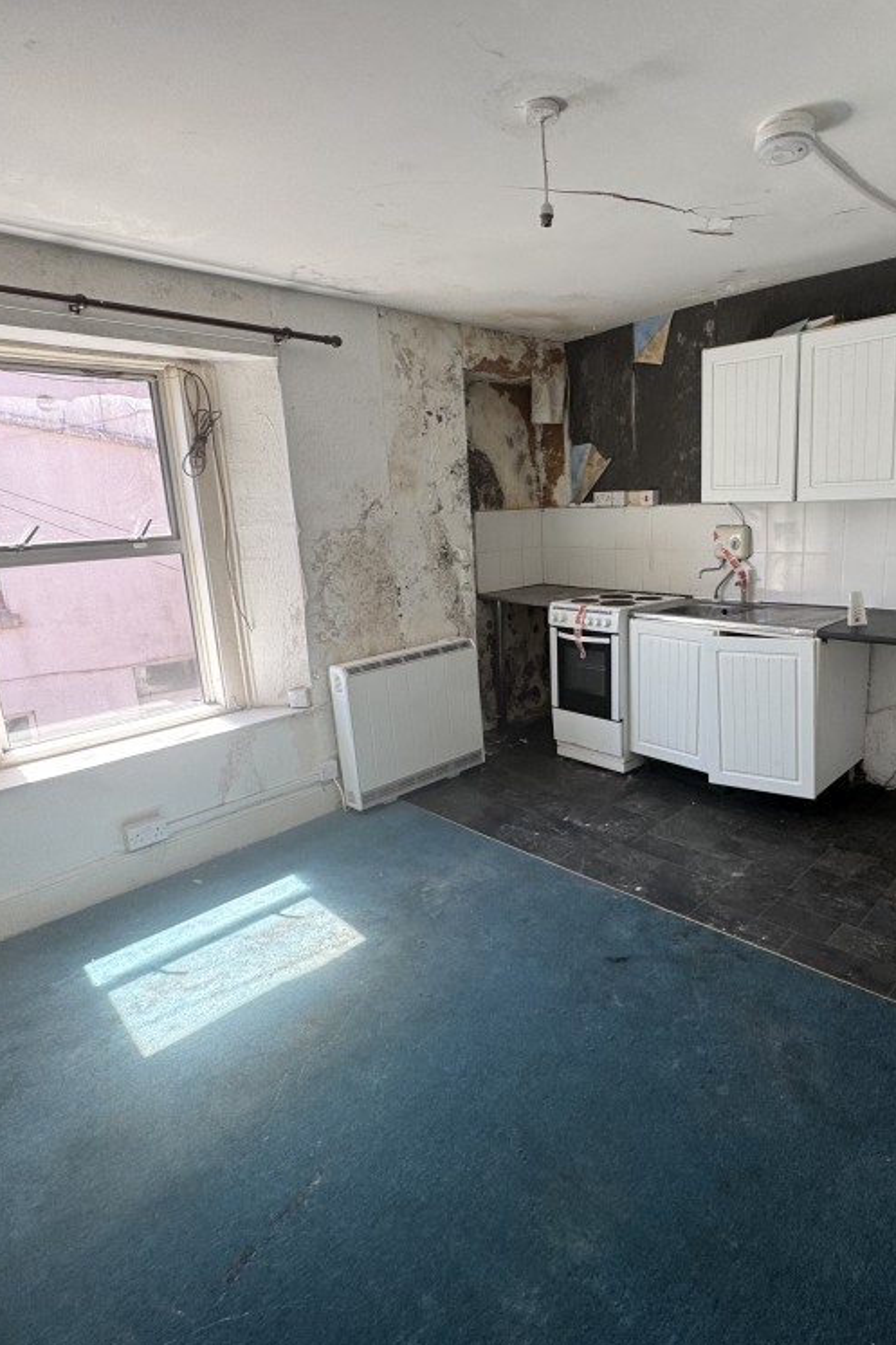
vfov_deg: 84.0
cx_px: 557
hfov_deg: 61.1
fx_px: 747
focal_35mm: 20
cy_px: 662
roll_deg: +1.5
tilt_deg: -8.3
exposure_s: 1/99
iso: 50
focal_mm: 2.22
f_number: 2.2
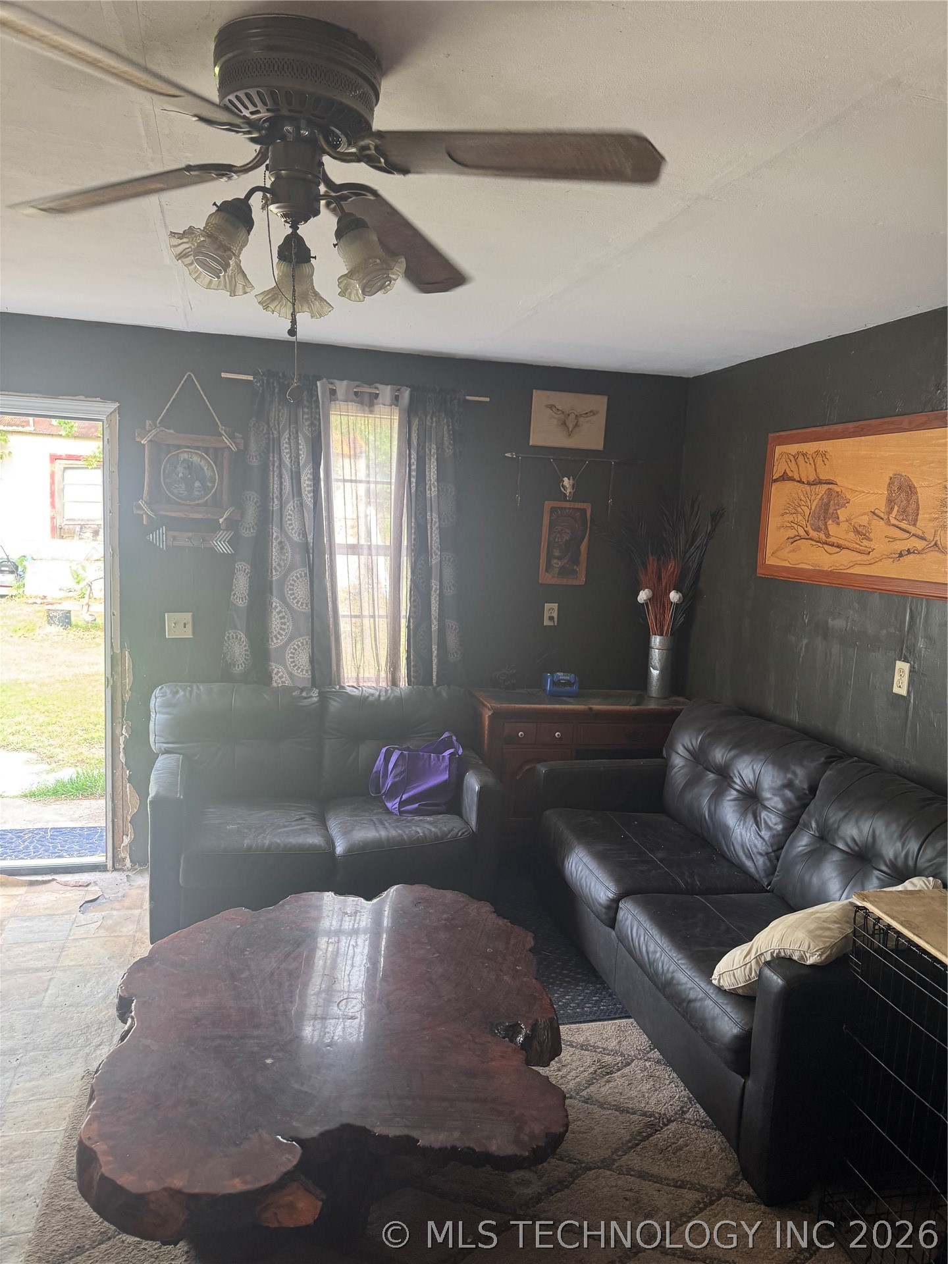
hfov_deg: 56.8
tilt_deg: -6.6
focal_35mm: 24
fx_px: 876
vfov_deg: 71.6
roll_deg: -2.2
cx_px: 474
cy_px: 632
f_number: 1.78
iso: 250
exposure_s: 1/60
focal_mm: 6.76
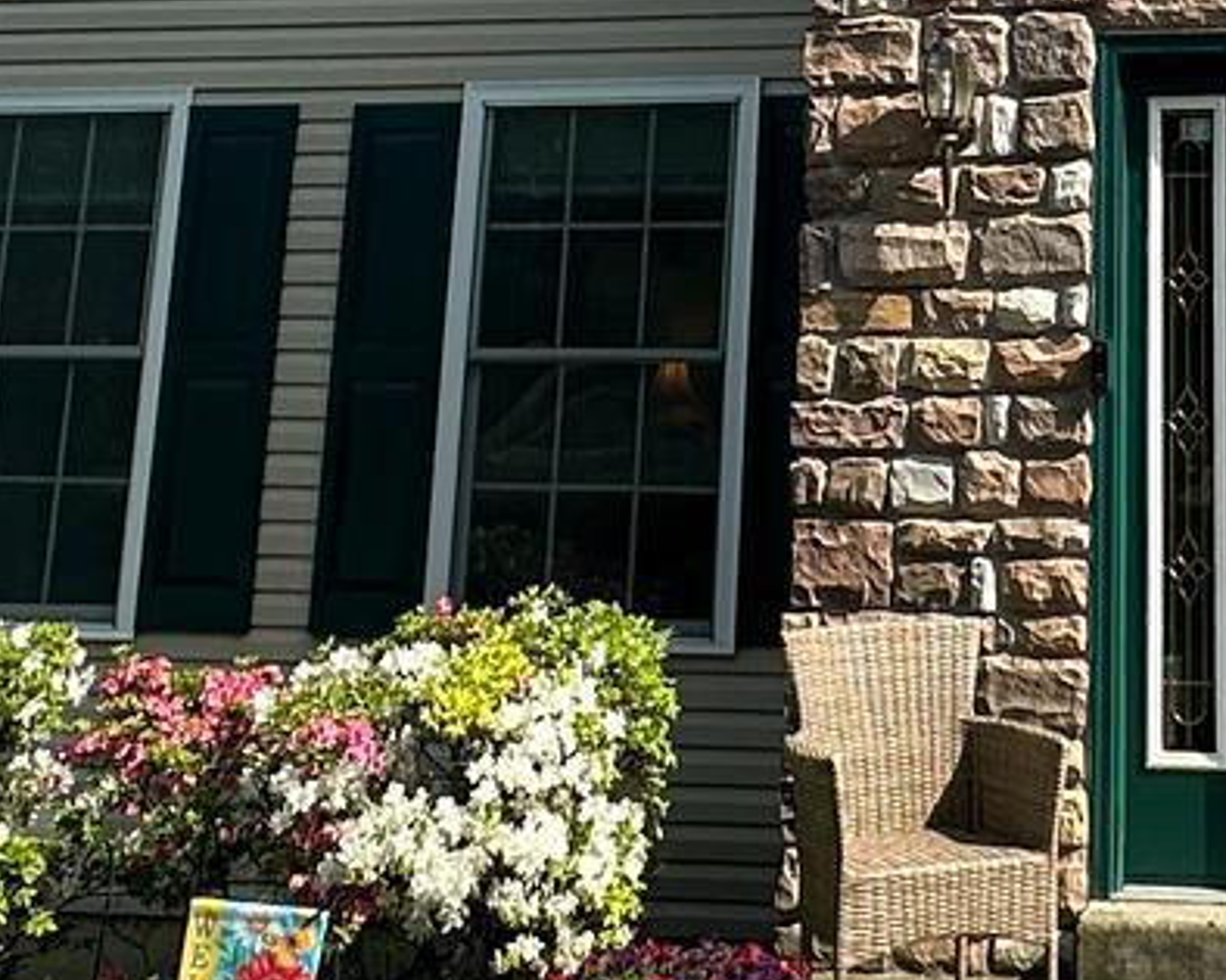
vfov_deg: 19.0
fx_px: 2576
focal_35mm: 71
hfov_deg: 25.6
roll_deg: +0.0
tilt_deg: +17.6
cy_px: -470
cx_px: 1182
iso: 40
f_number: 2.2
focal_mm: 2.22
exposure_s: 1/1366
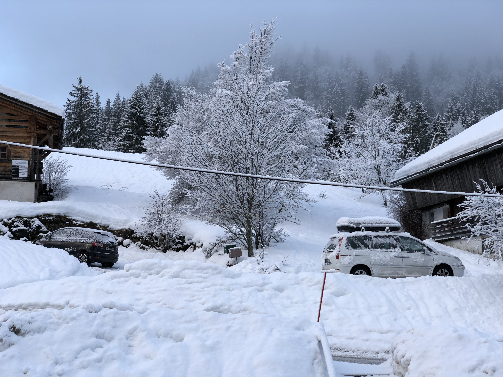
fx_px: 756
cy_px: 188
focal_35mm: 52
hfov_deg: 36.8
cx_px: 252
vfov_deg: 28.0
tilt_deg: +9.1
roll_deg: +1.3
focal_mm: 6
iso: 16
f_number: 2.4
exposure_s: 1/50
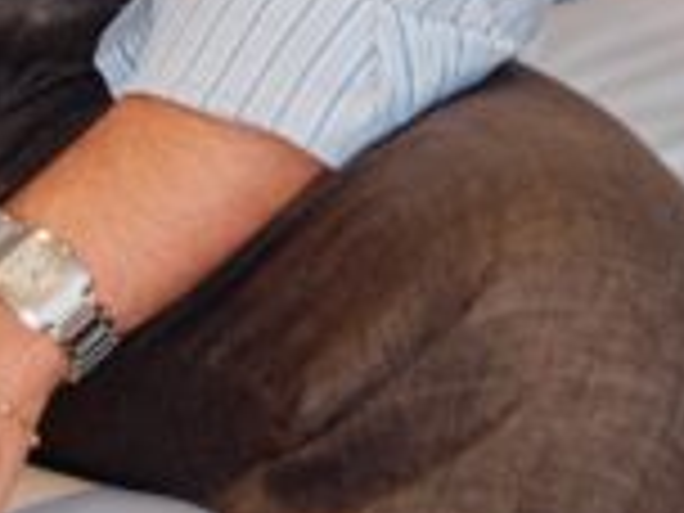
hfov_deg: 7.4
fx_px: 5256
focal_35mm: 266
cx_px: 7
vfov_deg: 5.5
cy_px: -572
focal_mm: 27
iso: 200
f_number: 1.2
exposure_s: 1/200
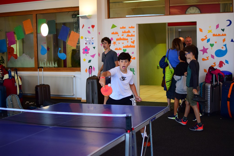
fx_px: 341
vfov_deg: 25.8
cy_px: 78
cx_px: 117
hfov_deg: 37.8
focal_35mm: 52
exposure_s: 1/250
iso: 1250
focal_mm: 35
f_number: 1.8
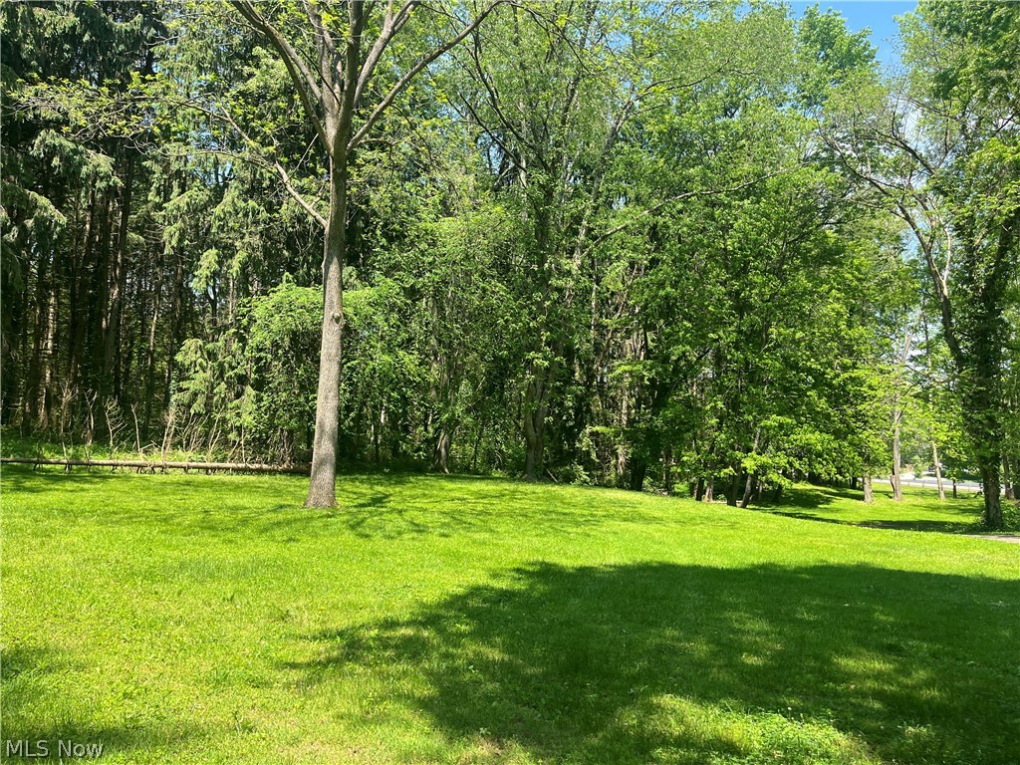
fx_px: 766
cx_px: 510
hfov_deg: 67.3
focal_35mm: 26
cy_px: 382
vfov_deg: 53.1
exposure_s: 1/878
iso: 50
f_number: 1.6
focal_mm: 5.1
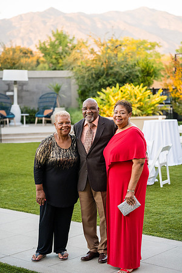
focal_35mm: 70
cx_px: 91
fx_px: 531
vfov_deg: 28.8
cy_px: 136
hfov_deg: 19.5
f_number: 2.8
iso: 1600
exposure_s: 1/500
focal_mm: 70
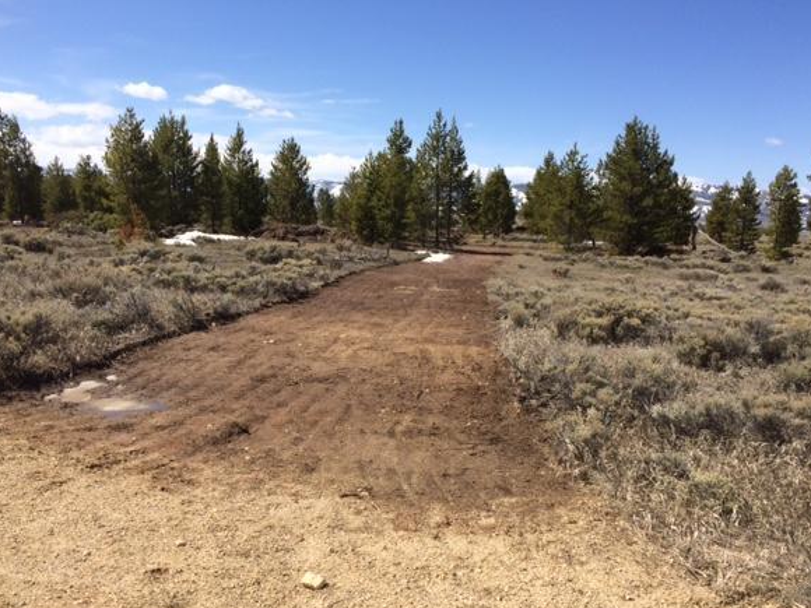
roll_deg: +0.1
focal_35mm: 32
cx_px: 394
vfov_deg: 44.1
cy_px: 333
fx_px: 750
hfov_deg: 56.8
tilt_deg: -9.1
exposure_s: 1/2415
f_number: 2.2
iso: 32
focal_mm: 4.15
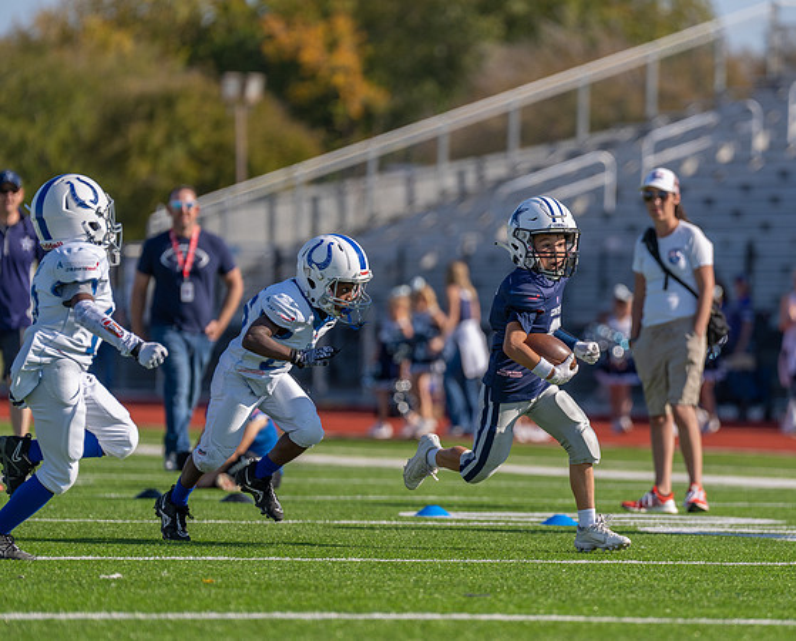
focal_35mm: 263
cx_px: 521
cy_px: 348
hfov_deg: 7.3
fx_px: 6204
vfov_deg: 5.9
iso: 160
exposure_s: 1/3200
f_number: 3.2
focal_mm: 200
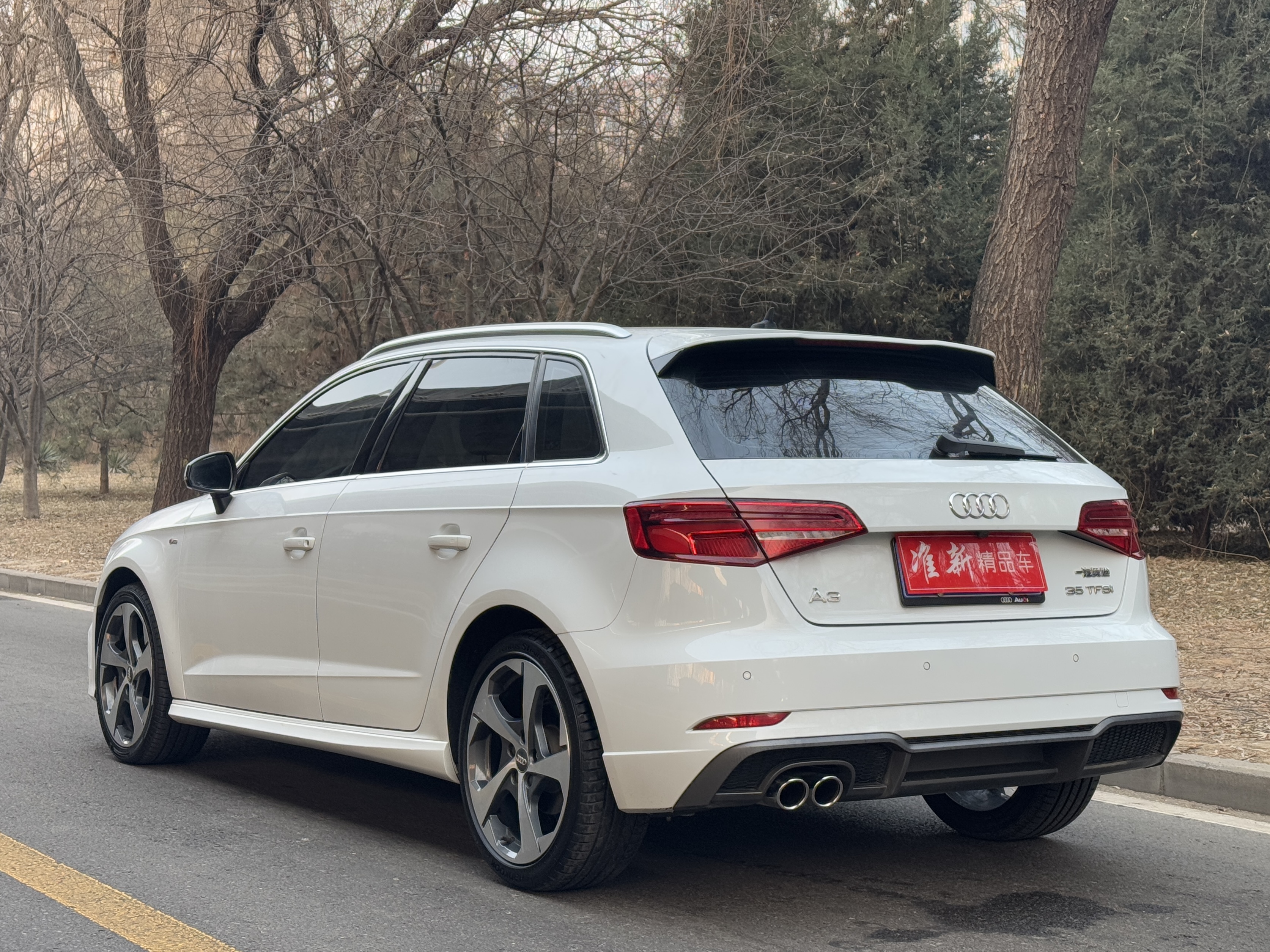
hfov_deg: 39.7
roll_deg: +0.1
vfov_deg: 30.3
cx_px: 635
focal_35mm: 48
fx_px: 1761
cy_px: 476
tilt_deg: +0.8
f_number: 1.78
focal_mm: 6.76
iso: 100
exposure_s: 1/113
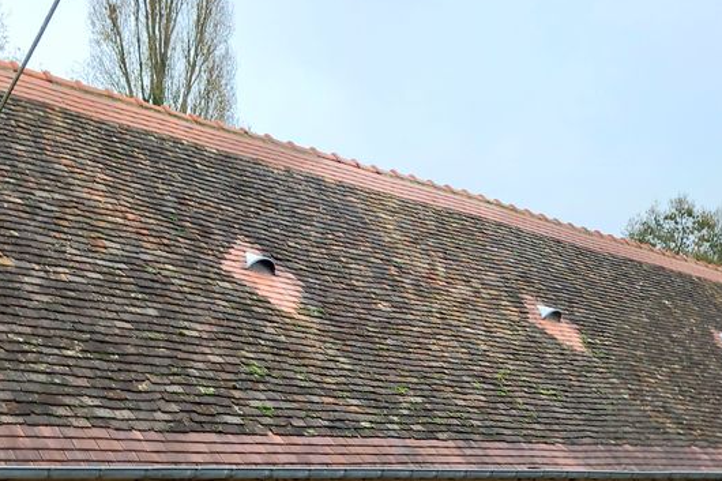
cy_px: 470
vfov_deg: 24.4
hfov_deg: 37.5
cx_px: 394
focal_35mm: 53
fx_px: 1063
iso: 40
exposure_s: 1/100
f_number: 1.8
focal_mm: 4
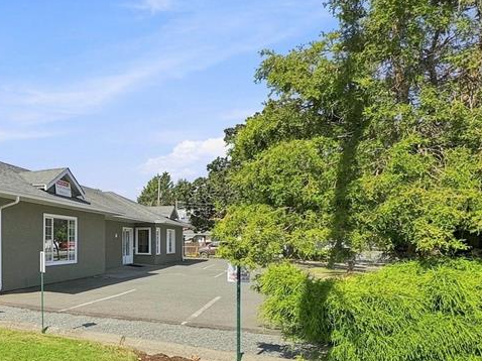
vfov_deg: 46.1
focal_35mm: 30
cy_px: 237
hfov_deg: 49.5
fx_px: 418
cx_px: 5
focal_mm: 2.2
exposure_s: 1/1198
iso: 40
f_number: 2.2
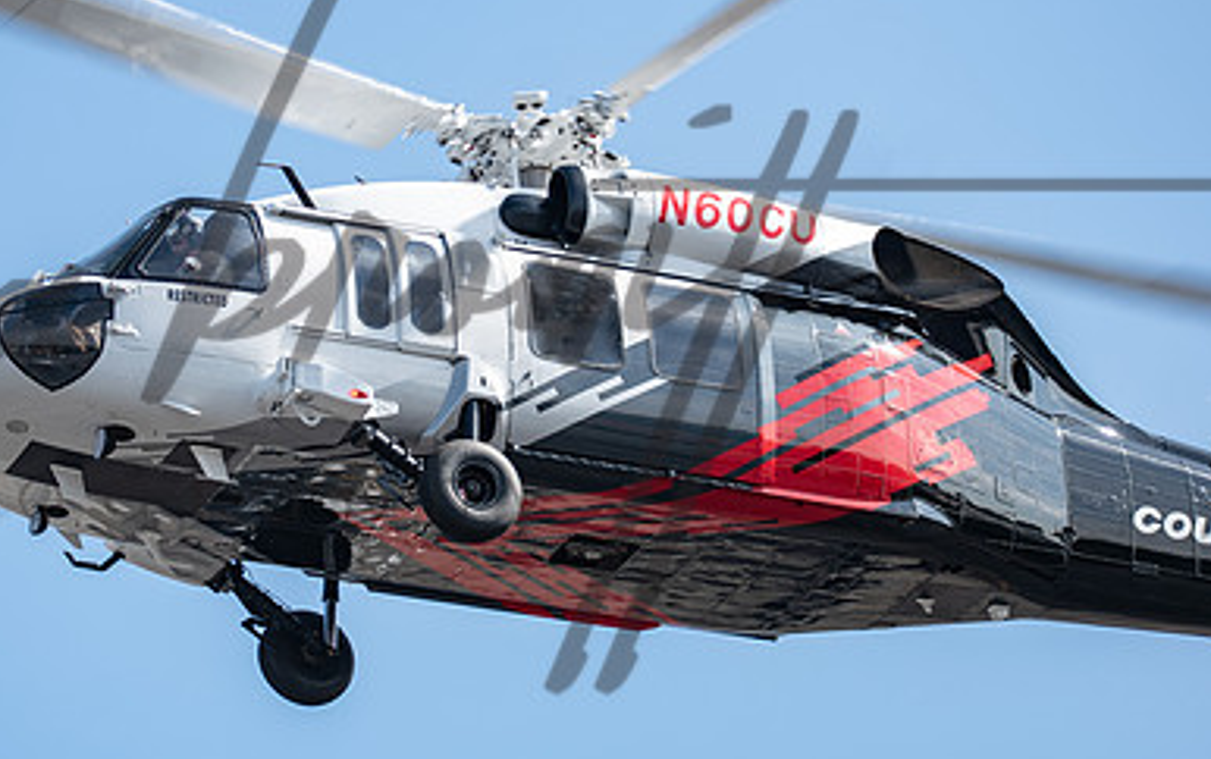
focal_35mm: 179
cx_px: 408
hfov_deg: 11.7
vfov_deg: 7.3
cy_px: 259
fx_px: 5913
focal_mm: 78
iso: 100
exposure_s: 1/320
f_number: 4.8
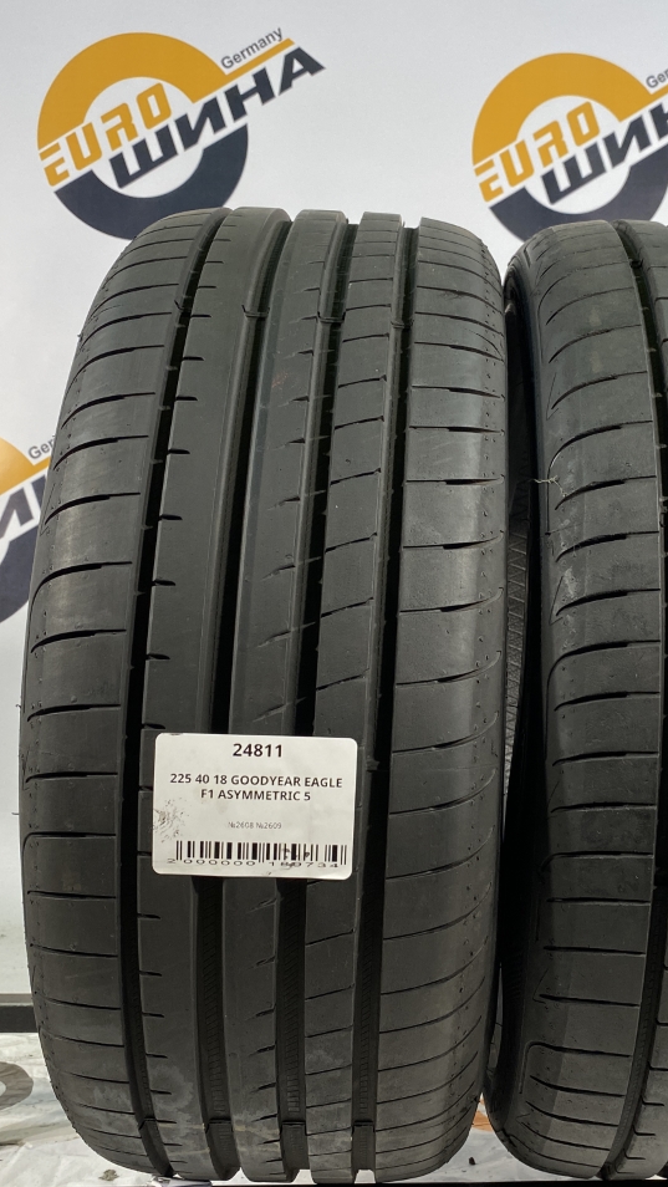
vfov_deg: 52.8
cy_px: 591
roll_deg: -0.4
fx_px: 1196
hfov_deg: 30.8
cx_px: 479
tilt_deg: -1.1
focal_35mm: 38
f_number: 1.8
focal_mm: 4.25
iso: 64
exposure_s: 1/100
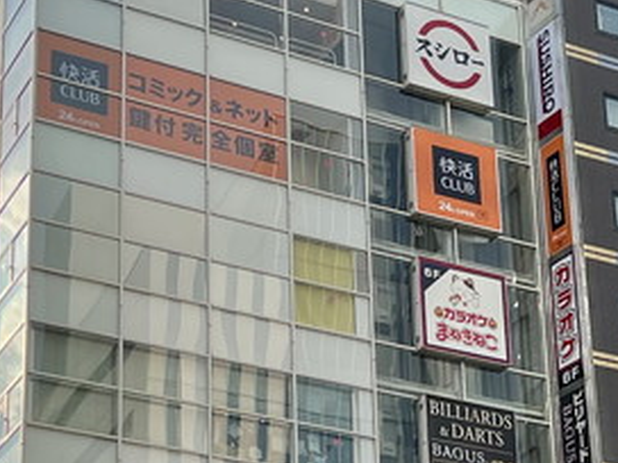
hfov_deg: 20.0
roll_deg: +1.1
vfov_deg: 14.8
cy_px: 486
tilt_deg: +21.4
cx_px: 282
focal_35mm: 98
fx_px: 1750
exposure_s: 1/3257
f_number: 1.5
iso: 50
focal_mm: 5.7
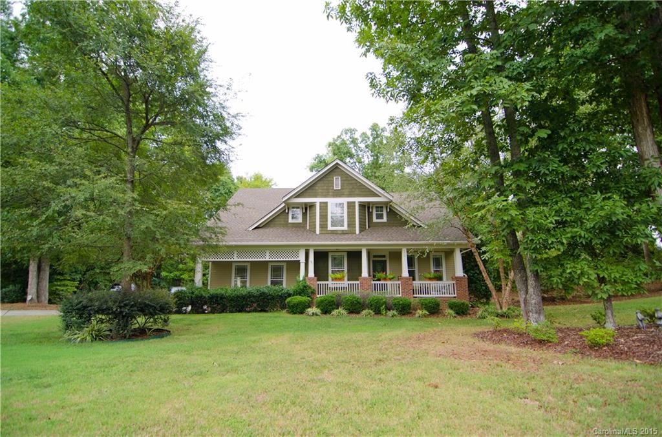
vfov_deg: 71.7
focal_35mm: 16
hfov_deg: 95.1
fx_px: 303
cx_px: 331
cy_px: 218
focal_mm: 11
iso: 100
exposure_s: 1/250
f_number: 2.8
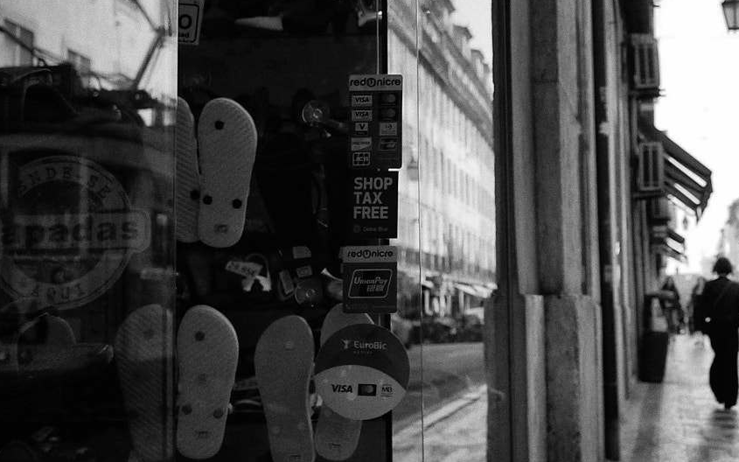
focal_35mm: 69
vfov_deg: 18.8
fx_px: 1390
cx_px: 682
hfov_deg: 28.5
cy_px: 147
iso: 200
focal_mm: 18.3
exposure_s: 1/400
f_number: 2.8
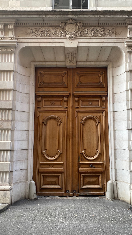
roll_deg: -0.9
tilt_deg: +7.1
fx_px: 180
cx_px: 75
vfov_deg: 66.1
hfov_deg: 40.1
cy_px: 115
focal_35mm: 29
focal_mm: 4.25
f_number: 1.8
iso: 50
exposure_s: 1/122
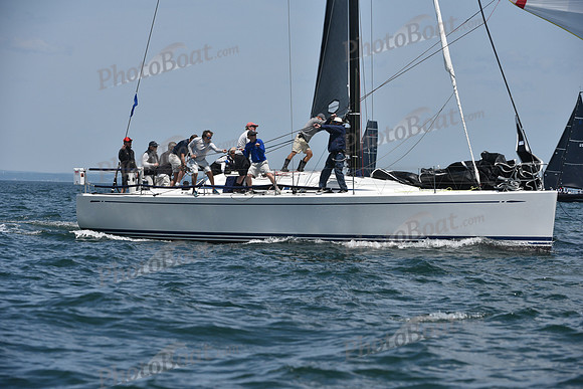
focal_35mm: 200
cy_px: 194
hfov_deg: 10.3
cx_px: 292
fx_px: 3239
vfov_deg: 6.9
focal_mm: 200
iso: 320
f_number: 8
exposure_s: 1/1600
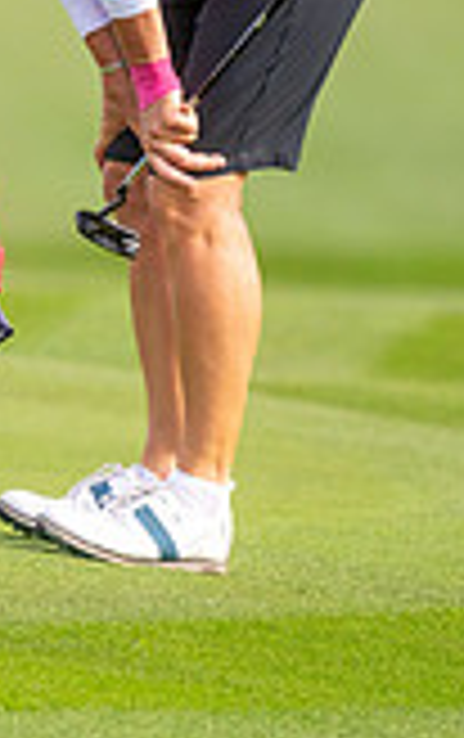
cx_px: -698
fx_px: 21795
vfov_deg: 1.9
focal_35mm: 1081
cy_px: -106
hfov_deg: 1.2
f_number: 4
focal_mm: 300
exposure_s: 1/2000
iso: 400
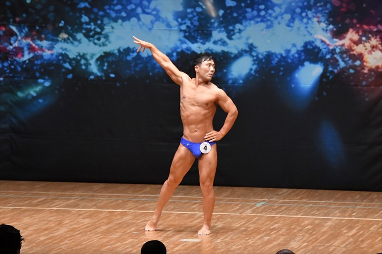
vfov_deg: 5.7
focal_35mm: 240
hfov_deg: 8.6
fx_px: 2545
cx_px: 191
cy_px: 127
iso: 6400
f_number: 5.6
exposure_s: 1/400
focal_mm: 160
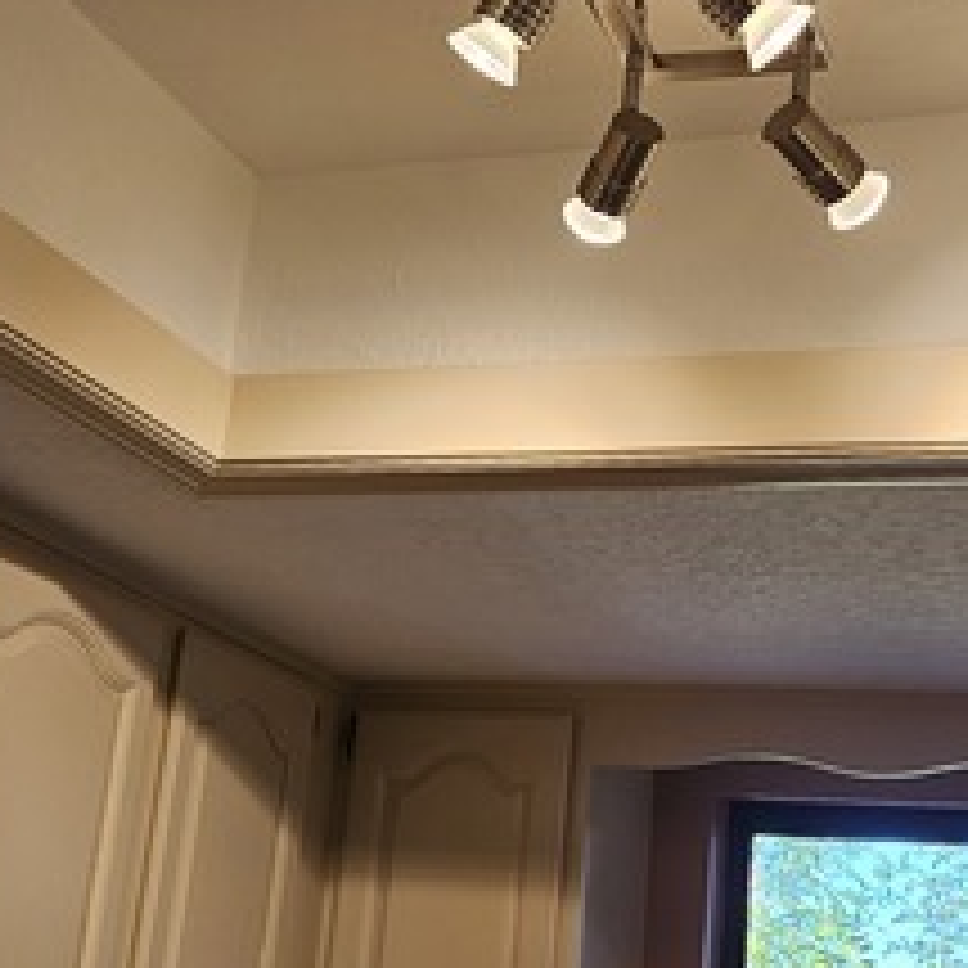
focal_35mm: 63
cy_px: 466
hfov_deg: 27.3
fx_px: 1993
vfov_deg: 27.3
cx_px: 491
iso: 50
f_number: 1.8
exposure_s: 1/120
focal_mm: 5.4
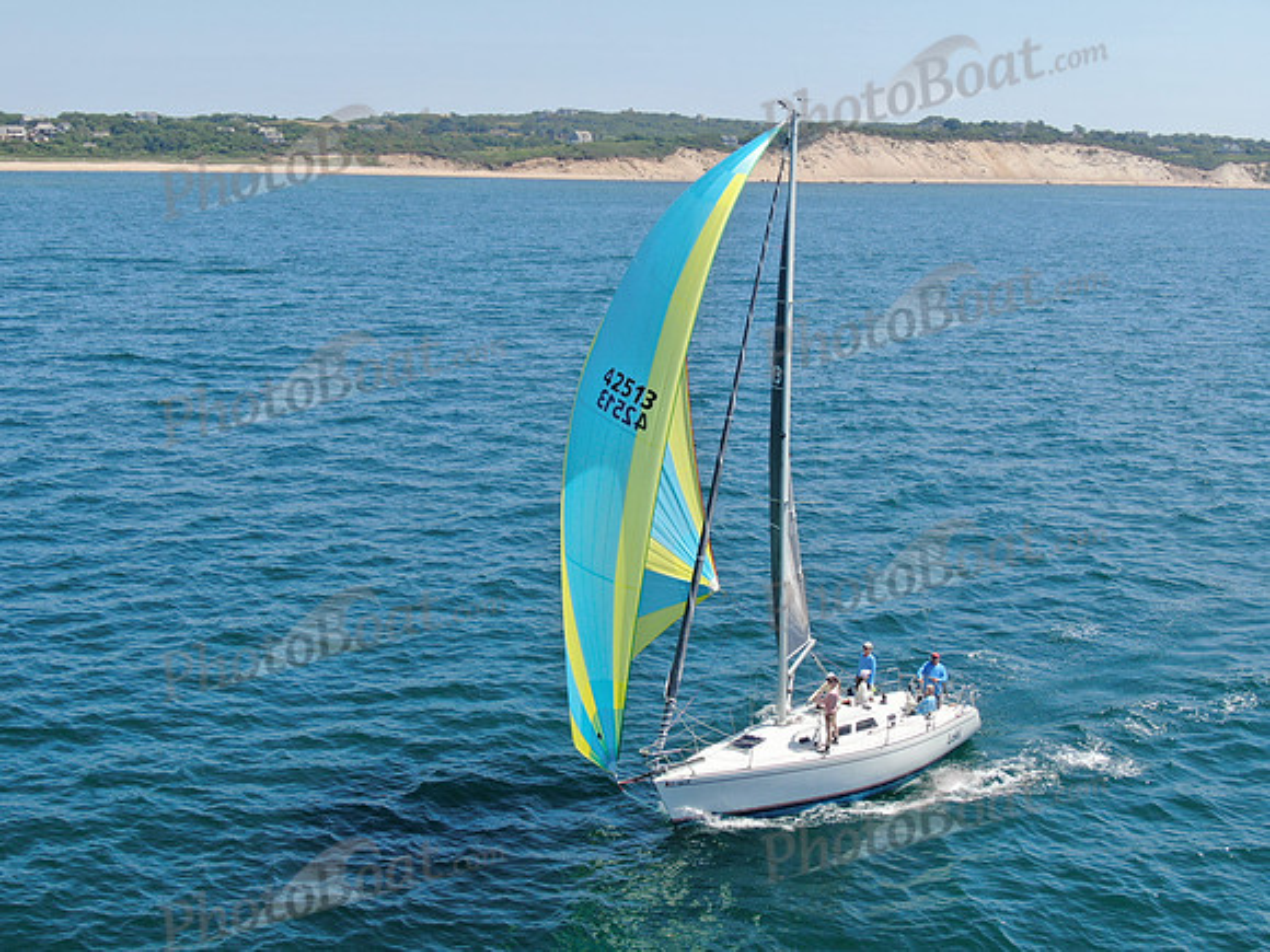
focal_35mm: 48
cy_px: 476
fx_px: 1761
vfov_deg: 30.3
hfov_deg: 39.7
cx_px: 635
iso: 100
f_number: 3.8
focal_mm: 8.6
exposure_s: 1/640
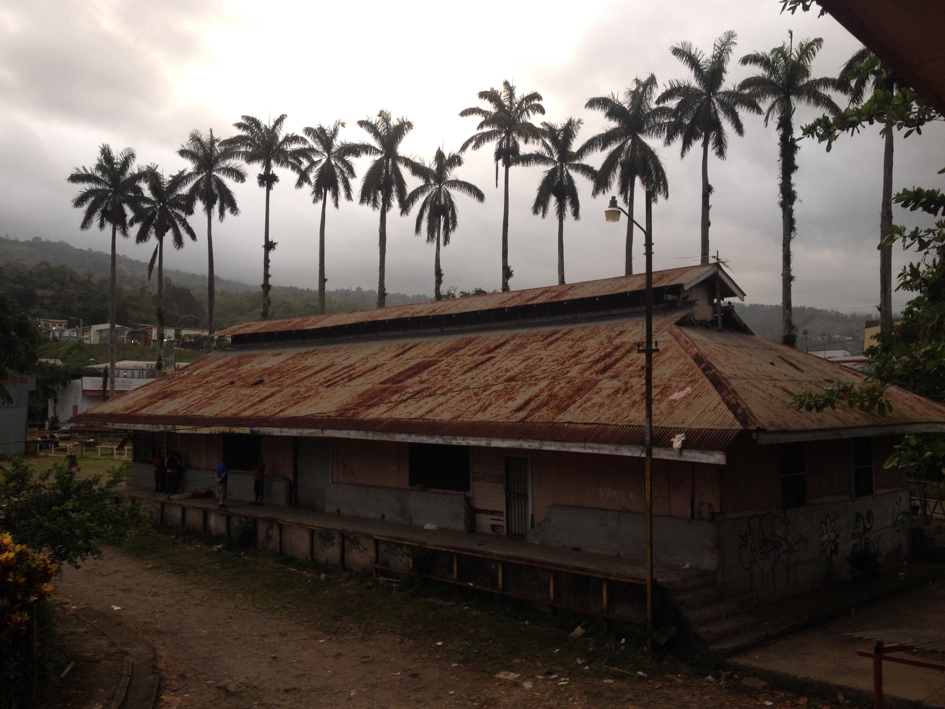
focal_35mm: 35
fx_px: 955
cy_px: 354
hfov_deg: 52.6
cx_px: 472
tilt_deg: +0.5
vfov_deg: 40.7
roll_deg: +0.0
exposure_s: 1/30
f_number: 2.4
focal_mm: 4.28
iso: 50
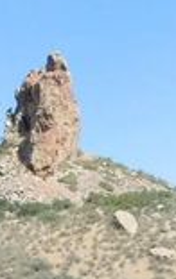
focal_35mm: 100
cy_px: 200
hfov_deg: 11.4
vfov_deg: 20.6
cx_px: -217
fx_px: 765
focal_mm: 4
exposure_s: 1/1500
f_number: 6
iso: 800
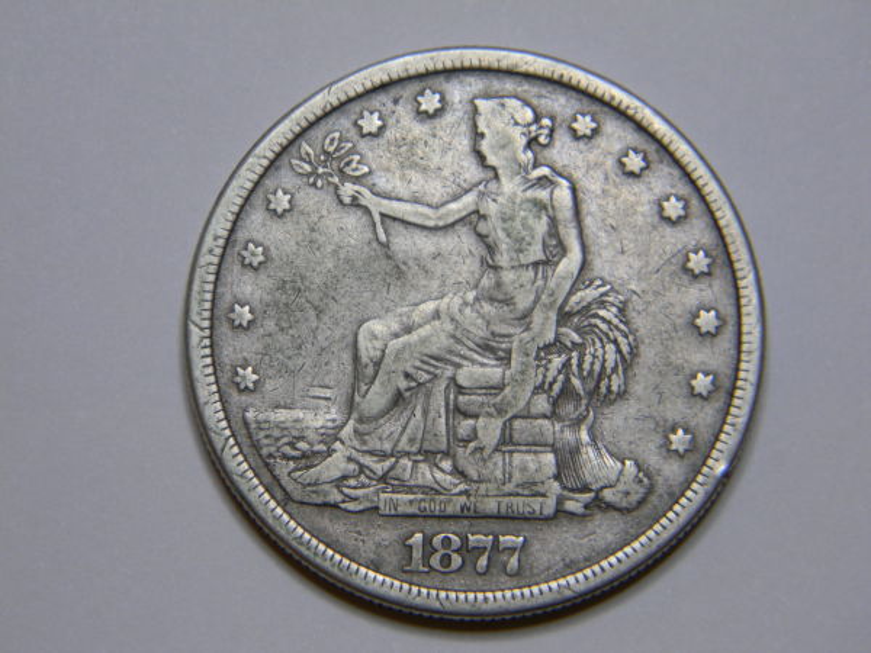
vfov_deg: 10.0
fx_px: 3724
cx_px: 436
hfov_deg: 13.3
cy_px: 326
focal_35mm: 148
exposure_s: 1/30
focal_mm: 26.8
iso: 134
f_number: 5
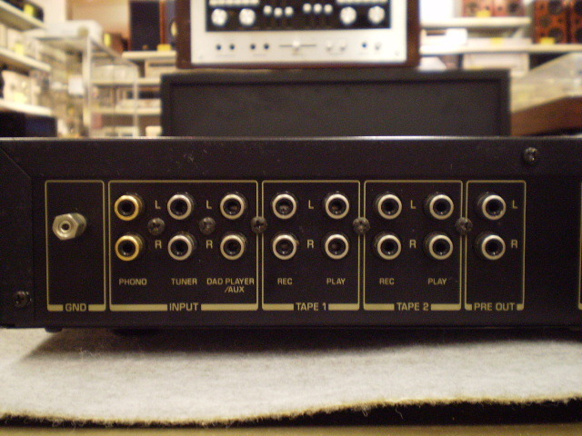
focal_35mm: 42
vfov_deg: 34.3
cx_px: 291
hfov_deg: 44.8
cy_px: 218
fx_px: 706
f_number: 3.5
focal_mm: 7.4
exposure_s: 1/25
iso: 400
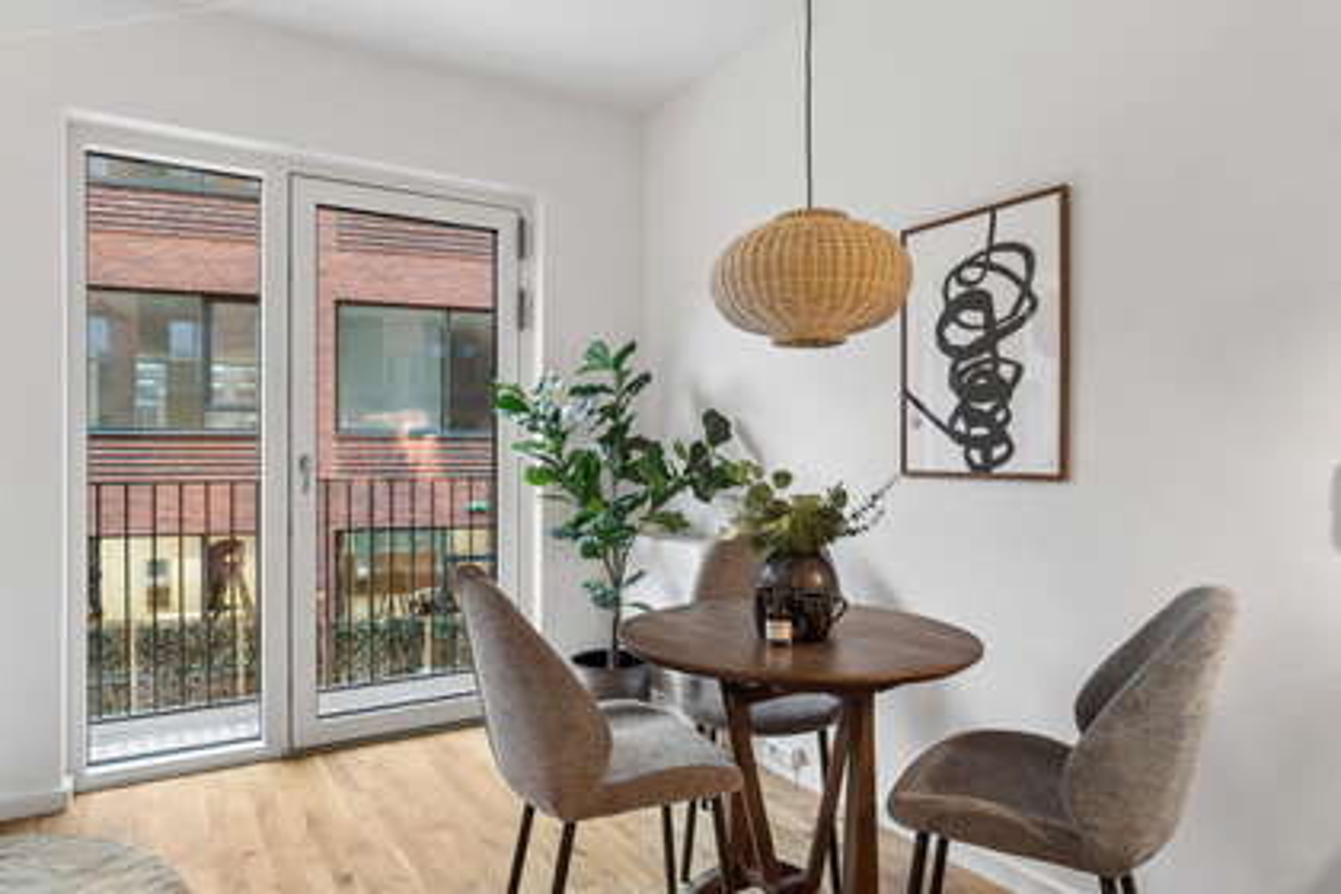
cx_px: 670
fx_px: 827
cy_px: 447
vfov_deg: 56.8
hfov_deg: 78.1
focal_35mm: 22
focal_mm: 14.8
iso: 400
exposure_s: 1/6
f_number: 5.6
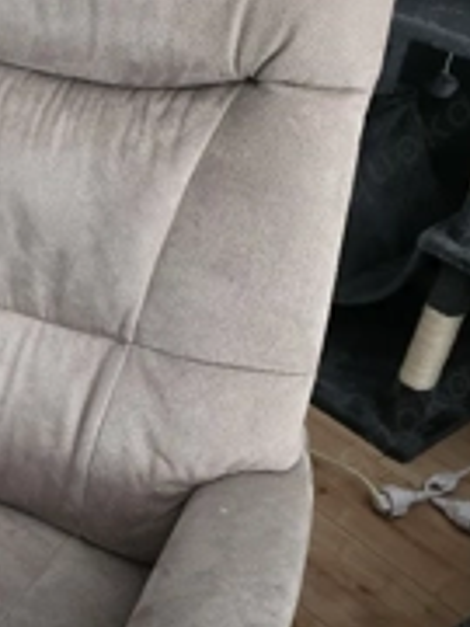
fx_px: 923
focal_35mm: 51
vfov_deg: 37.0
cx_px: -21
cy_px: 435
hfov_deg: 26.7
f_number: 1.7
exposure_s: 1/101
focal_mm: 6.3
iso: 1000
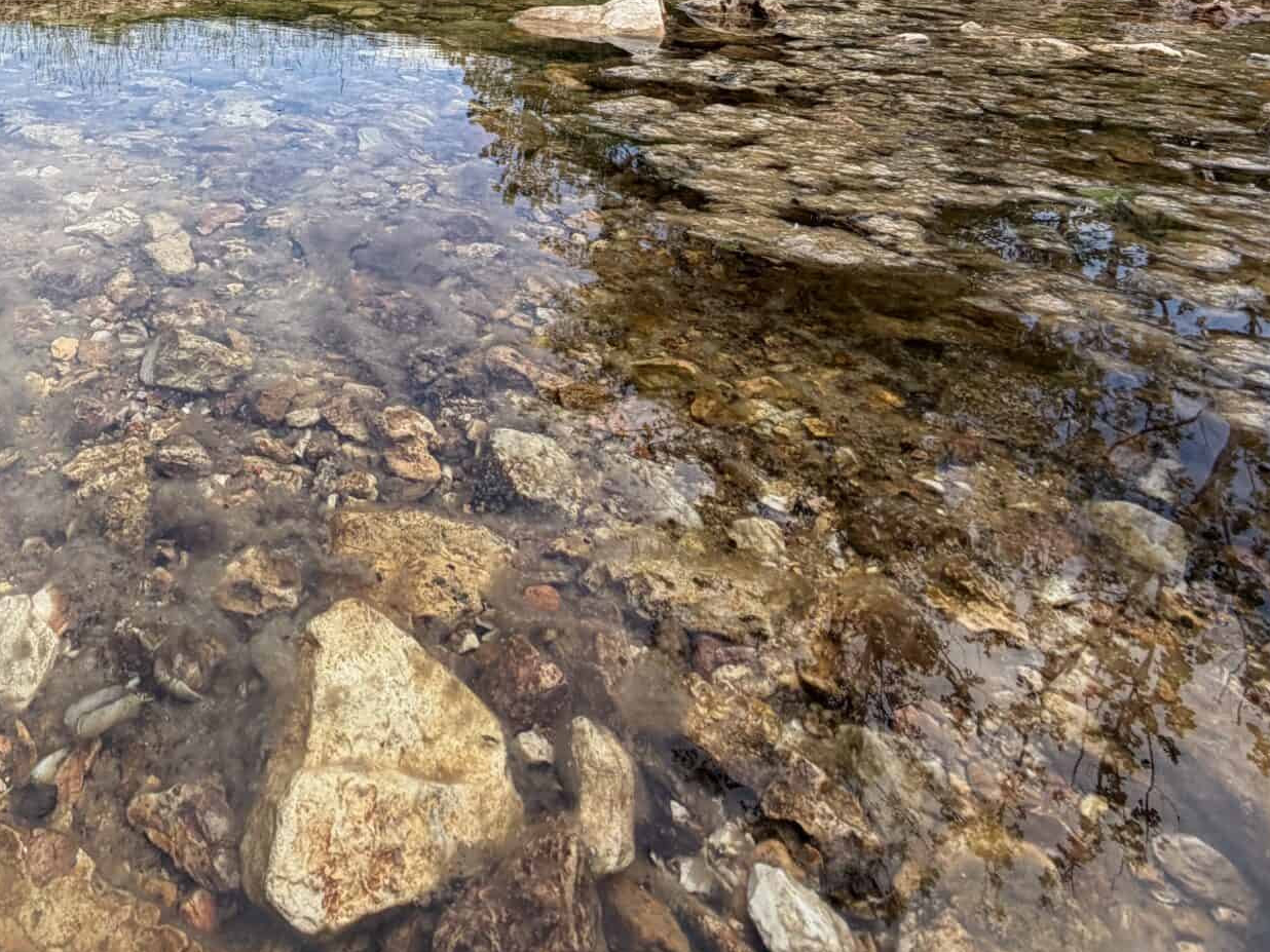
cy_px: -13
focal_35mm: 29
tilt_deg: -7.8
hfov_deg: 58.0
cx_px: 293
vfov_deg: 41.5
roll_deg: +0.5
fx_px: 1064
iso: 40
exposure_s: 1/770
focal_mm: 2.22
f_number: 2.2
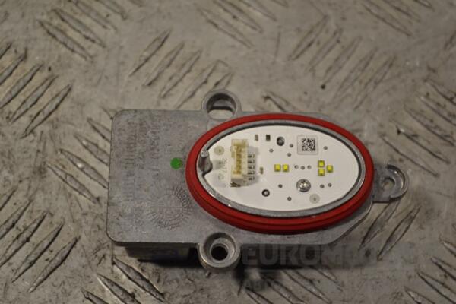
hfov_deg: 24.6
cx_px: 228
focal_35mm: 82
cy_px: 152
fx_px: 1045
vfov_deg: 16.6
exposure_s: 1/50
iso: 100
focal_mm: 55
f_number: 5.6
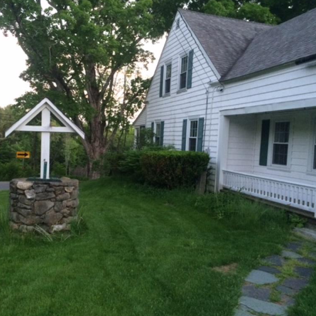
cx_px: 144
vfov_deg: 47.2
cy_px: 158
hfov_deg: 47.2
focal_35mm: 35
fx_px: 361
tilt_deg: +0.5
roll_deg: -3.4
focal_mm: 4.15
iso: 160
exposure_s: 1/30
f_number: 2.2
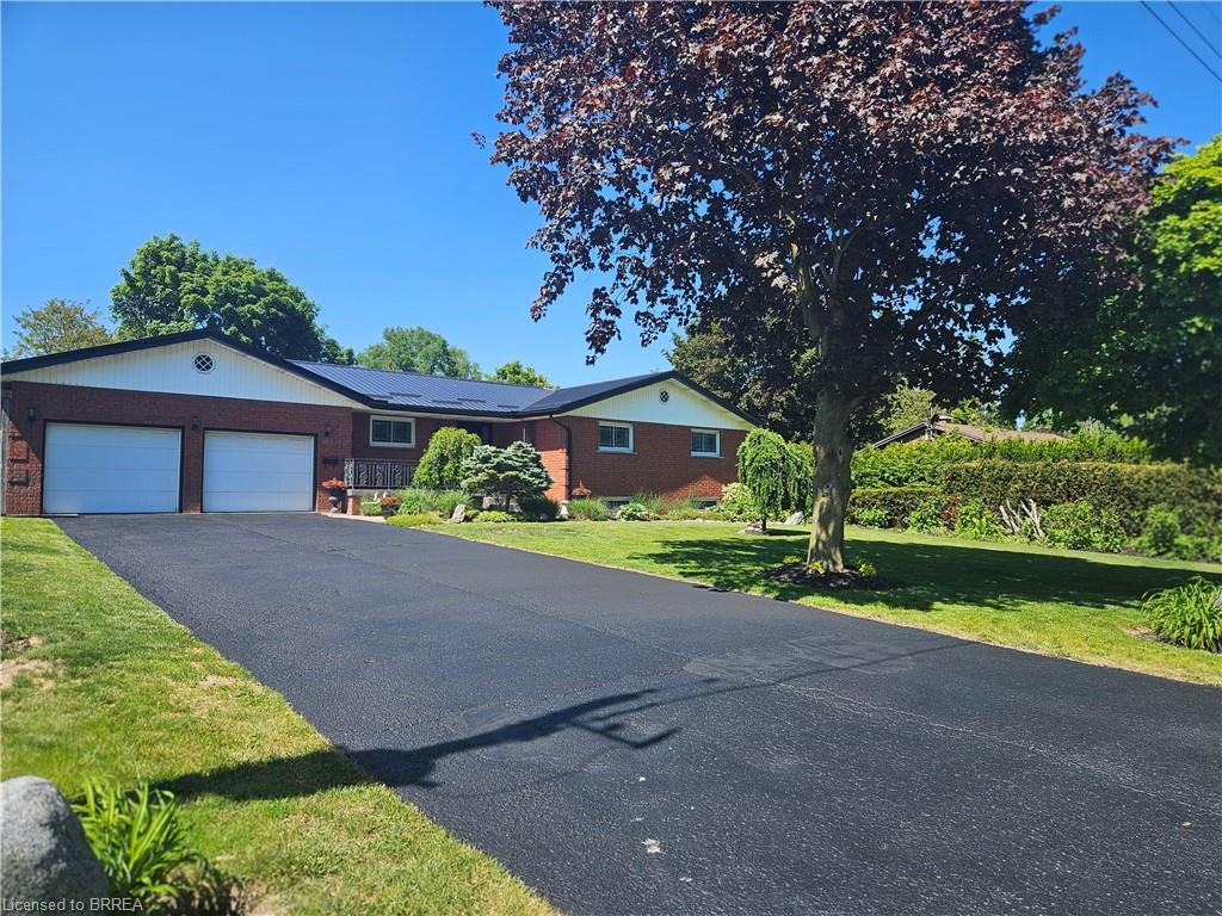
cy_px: 458
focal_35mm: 23
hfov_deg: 73.9
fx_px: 812
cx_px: 611
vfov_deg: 58.9
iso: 25
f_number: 1.8
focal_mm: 5.4
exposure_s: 1/957
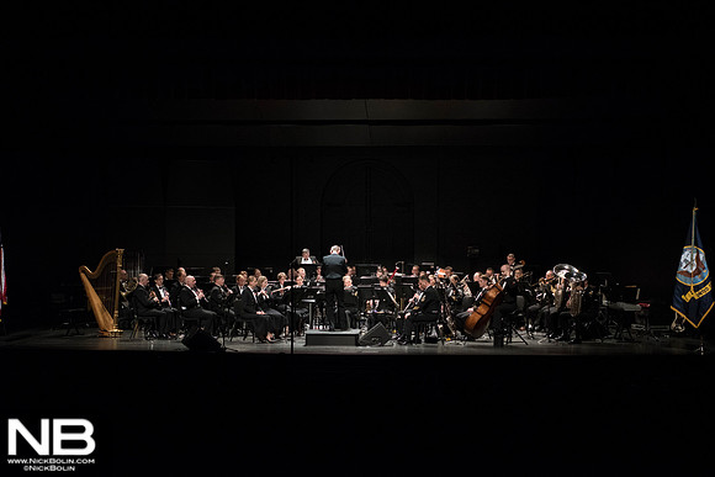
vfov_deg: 19.5
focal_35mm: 70
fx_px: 1391
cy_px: 238
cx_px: 358
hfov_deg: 28.8
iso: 4000
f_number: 2.8
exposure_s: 1/800
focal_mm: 70
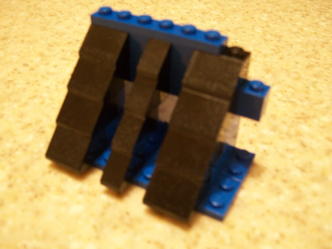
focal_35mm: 37
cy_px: 126
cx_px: 165
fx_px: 355
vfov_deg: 38.7
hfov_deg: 50.1
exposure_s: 1/8
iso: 192
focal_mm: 6
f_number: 2.7
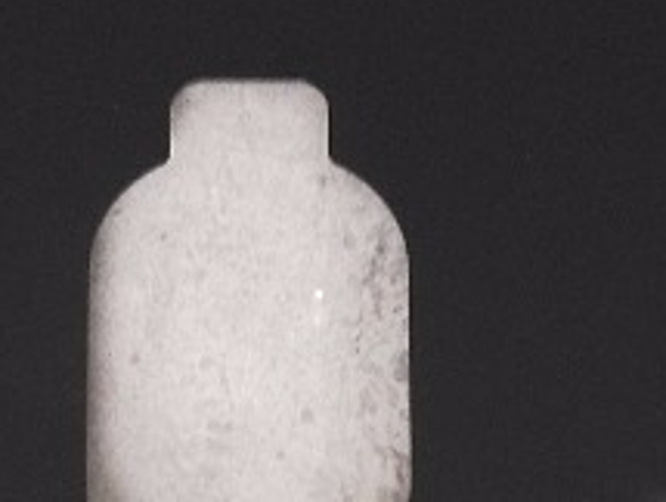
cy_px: 756
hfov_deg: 12.6
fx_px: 3006
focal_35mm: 156
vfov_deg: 9.3
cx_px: 458
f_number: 2
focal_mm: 2.96
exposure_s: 1/30
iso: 195
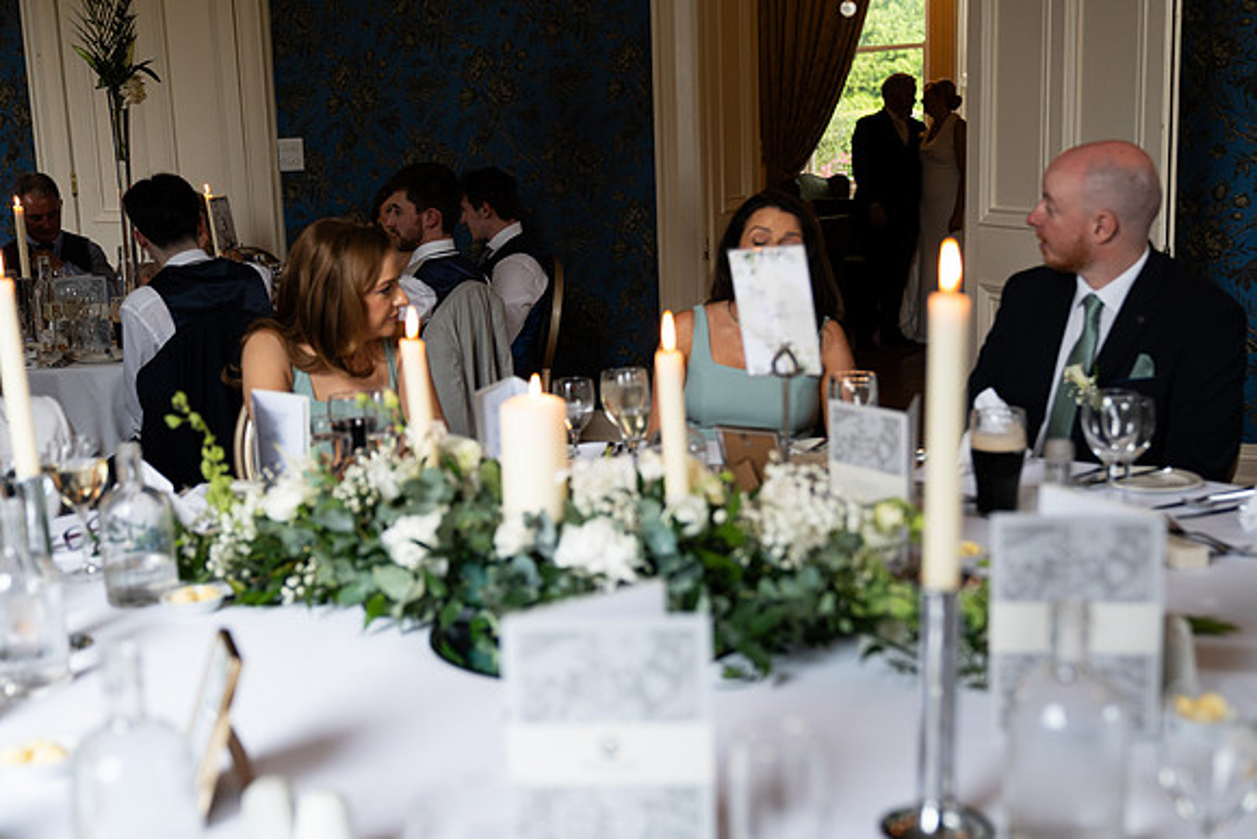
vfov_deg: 32.6
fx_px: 1432
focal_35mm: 41
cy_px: 420
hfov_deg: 47.4
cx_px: 628
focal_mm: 41
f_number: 2.8
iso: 640
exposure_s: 1/160
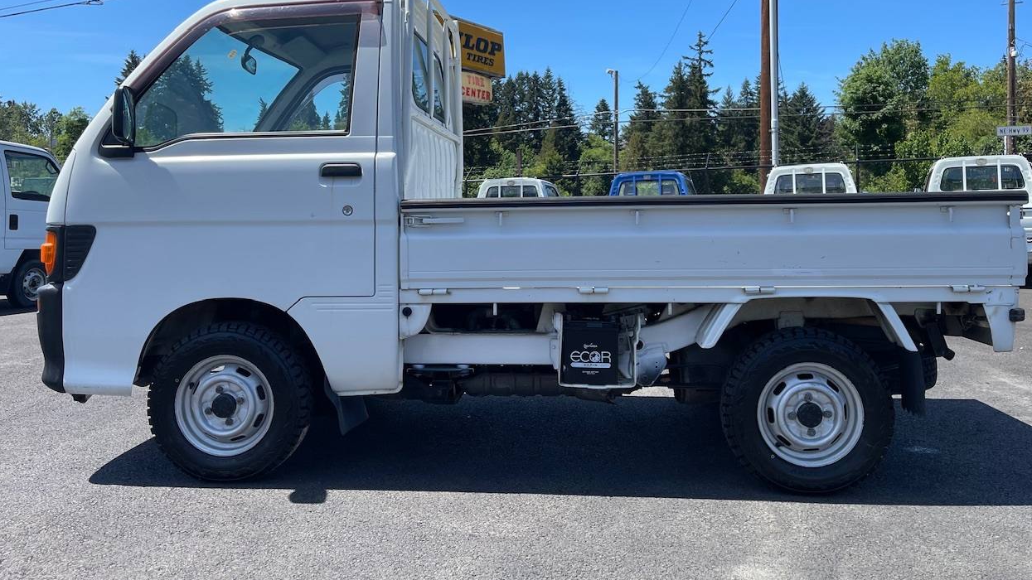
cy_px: 196
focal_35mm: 28
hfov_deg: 67.9
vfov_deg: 41.0
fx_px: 766
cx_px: 529
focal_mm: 5.1
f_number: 1.6
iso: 32
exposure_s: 1/2203
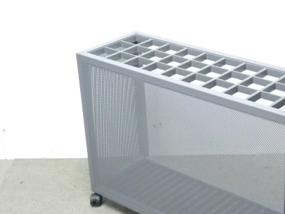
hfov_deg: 25.1
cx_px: 205
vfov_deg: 19.2
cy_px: 113
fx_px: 634
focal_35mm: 77
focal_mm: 8.2
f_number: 4.3
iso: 800
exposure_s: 1/13
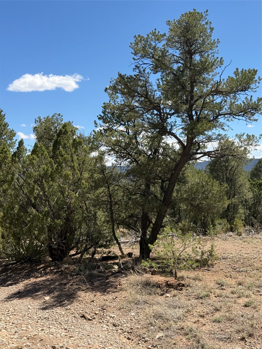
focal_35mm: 48
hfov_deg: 30.3
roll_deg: +3.1
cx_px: 131
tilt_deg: +1.0
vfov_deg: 39.7
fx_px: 484
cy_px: 174
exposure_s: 1/3891
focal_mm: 6.76
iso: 80
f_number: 1.78
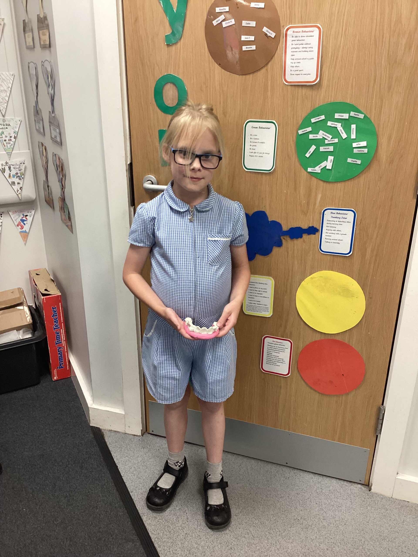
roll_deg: -0.5
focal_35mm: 31
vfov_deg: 58.4
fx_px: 499
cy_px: 278
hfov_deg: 45.4
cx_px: 209
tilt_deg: -24.5
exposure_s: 1/50
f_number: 2.4
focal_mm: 3.3
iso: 160
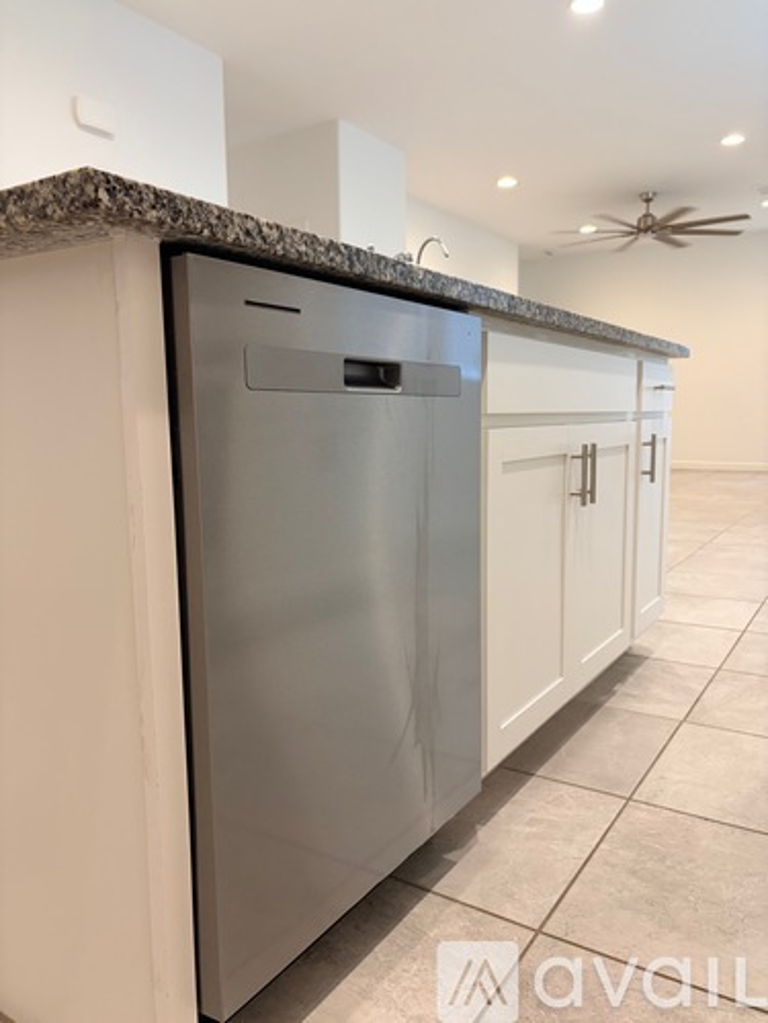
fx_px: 769
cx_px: 384
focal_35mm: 26
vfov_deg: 67.3
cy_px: 512
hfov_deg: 53.1
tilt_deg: -7.5
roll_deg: +0.4
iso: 200
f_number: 1.6
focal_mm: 5.96
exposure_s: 1/60
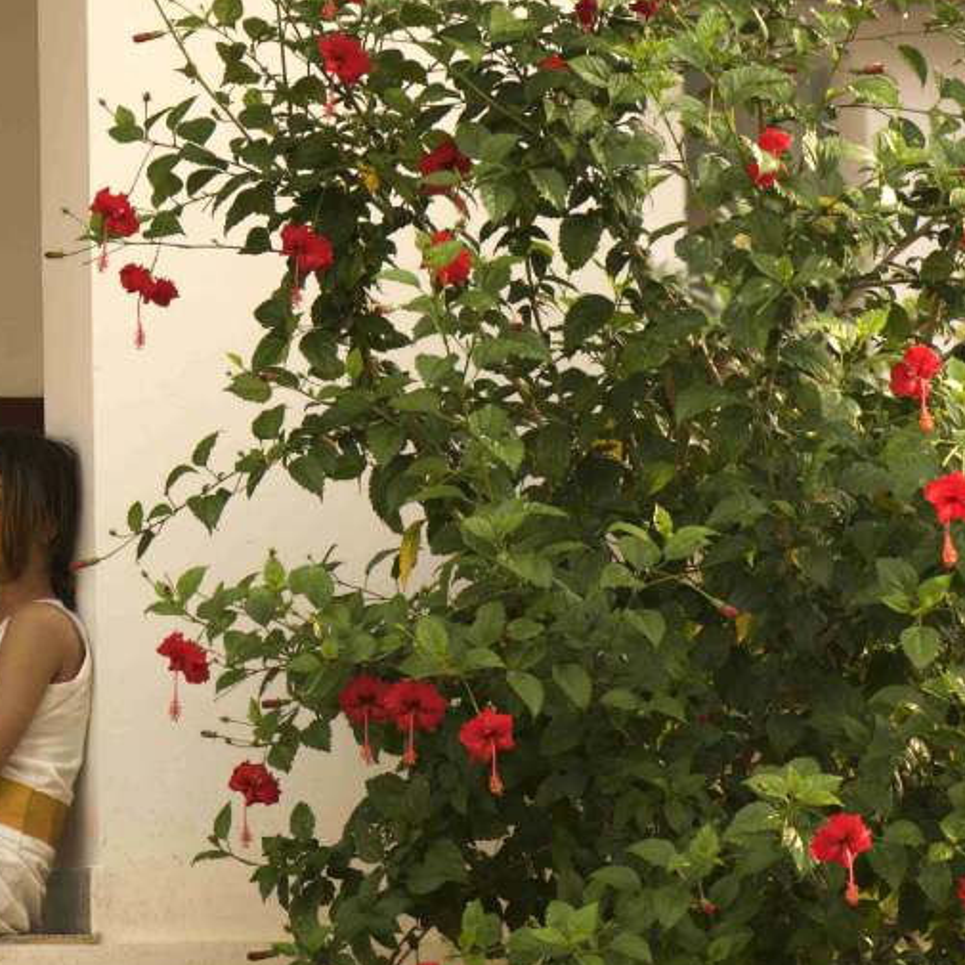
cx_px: 256
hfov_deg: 9.9
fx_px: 5582
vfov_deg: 9.9
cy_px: 620
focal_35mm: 177
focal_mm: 105
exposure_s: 1/125
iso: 100
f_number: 7.1
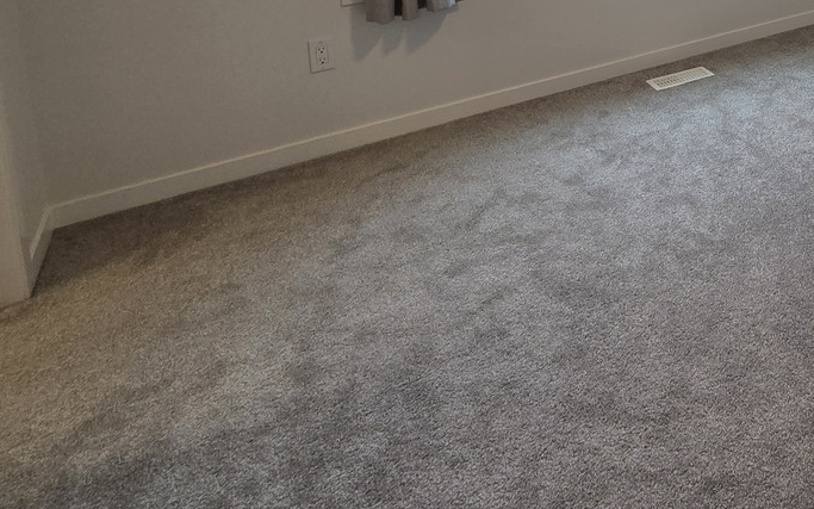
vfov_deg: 32.5
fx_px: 688
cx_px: 832
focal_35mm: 31
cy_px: -122
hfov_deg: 48.9
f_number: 2.2
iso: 80
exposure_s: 1/120
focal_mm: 2.2
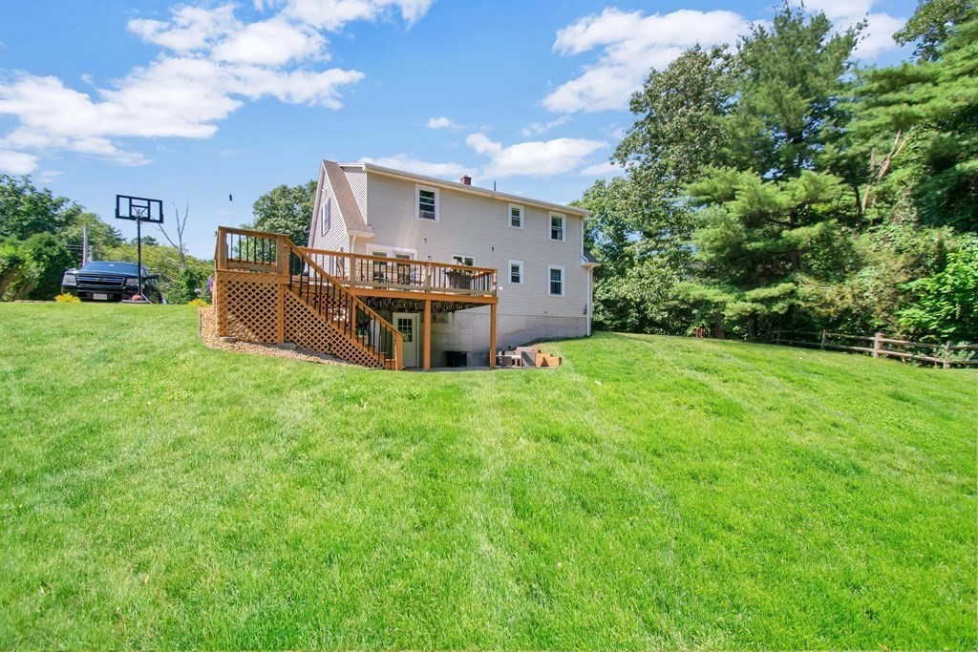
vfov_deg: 77.3
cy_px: 326
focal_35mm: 15
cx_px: 489
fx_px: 408
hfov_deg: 100.4
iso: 200
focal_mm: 10
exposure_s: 1/400
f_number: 7.1
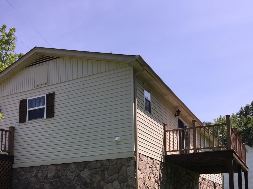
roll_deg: +0.9
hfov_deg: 47.9
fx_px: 285
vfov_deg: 34.9
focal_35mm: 39
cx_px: 126
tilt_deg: +7.9
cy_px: 167
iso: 40
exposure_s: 1/1799
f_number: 2.2
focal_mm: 4.15
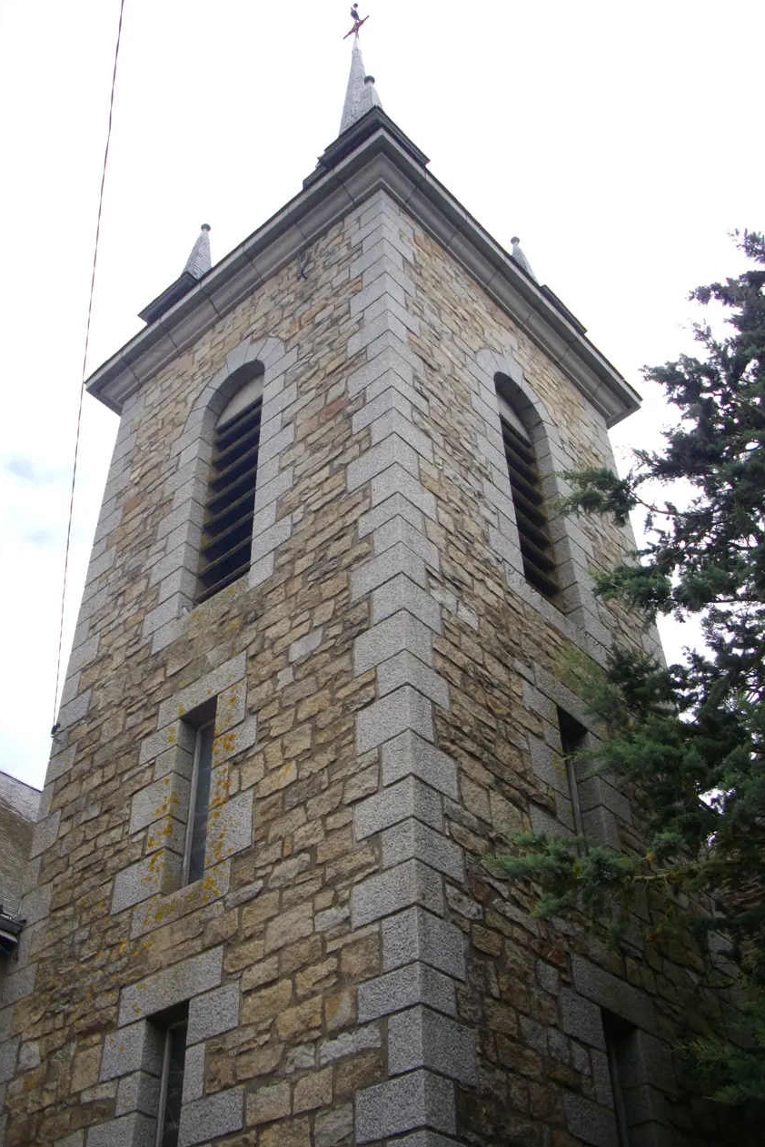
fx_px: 1243
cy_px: 572
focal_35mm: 39
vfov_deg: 49.6
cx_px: 352
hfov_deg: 34.2
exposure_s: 1/250
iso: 100
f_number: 5.6
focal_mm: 6.2
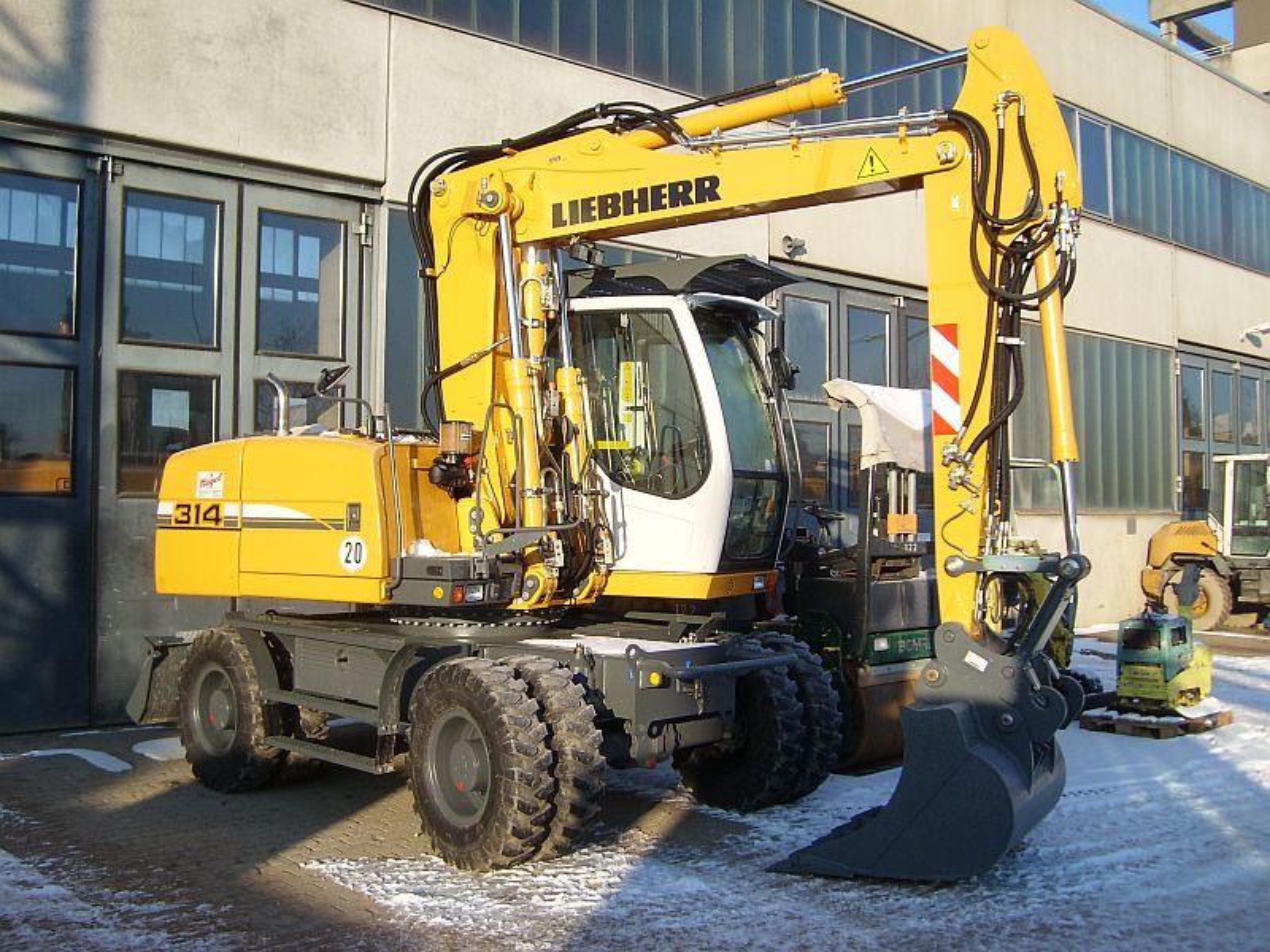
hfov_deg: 52.6
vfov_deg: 40.7
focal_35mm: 35
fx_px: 1284
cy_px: 476
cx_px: 635
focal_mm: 5.8
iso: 50
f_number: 7.1
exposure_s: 1/176
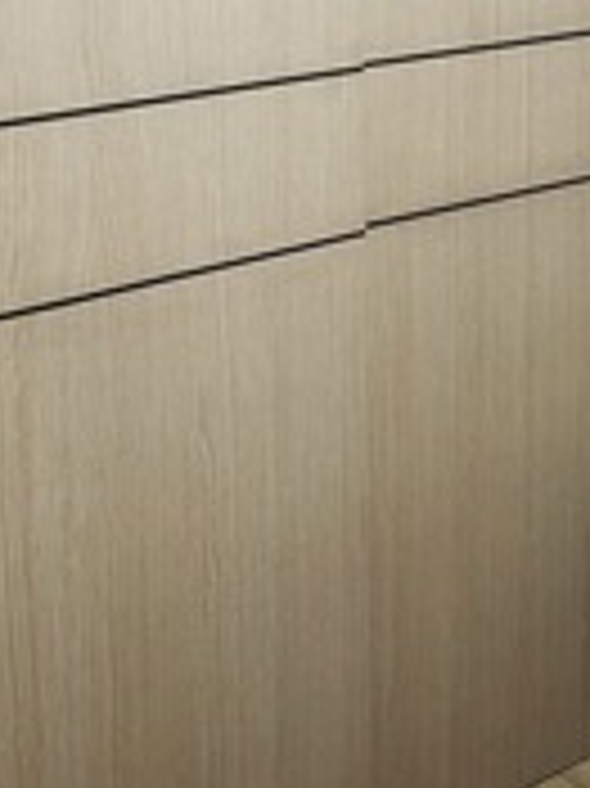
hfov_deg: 18.5
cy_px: 126
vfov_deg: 24.2
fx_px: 1798
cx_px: 473
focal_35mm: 79
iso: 500
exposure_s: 1/120
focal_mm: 6.4
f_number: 1.8
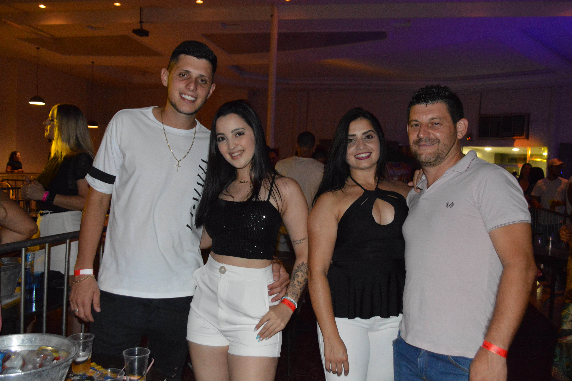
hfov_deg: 57.3
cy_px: 190
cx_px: 286
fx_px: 524
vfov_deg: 39.9
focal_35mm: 33
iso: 3200
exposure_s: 1/60
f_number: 4
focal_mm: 22
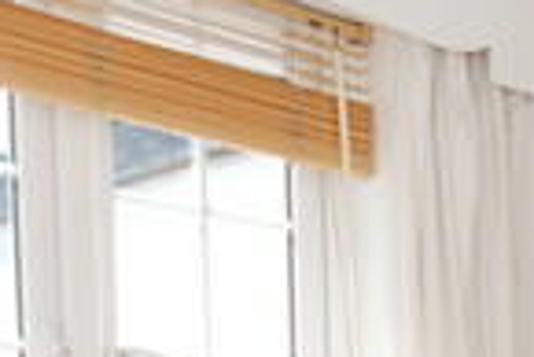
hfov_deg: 16.7
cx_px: 899
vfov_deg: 11.5
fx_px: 1574
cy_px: 753
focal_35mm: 106
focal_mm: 10
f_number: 5.6
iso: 200
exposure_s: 1/125
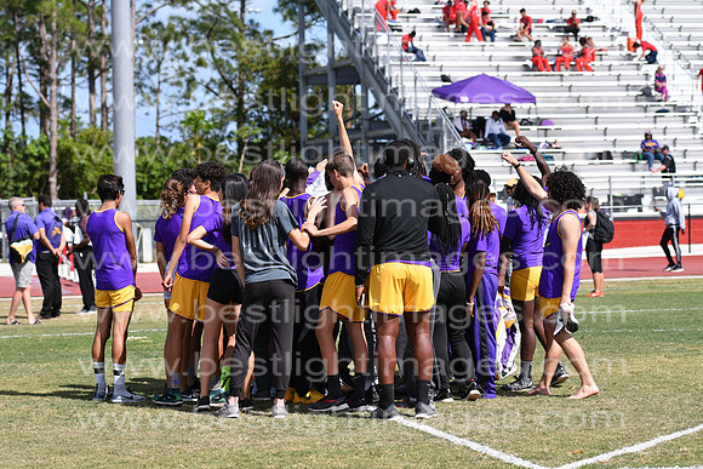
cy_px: 234
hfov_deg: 19.5
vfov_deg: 13.0
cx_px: 352
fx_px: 2051
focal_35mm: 105
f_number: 4
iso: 100
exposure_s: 1/1600
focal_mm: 70
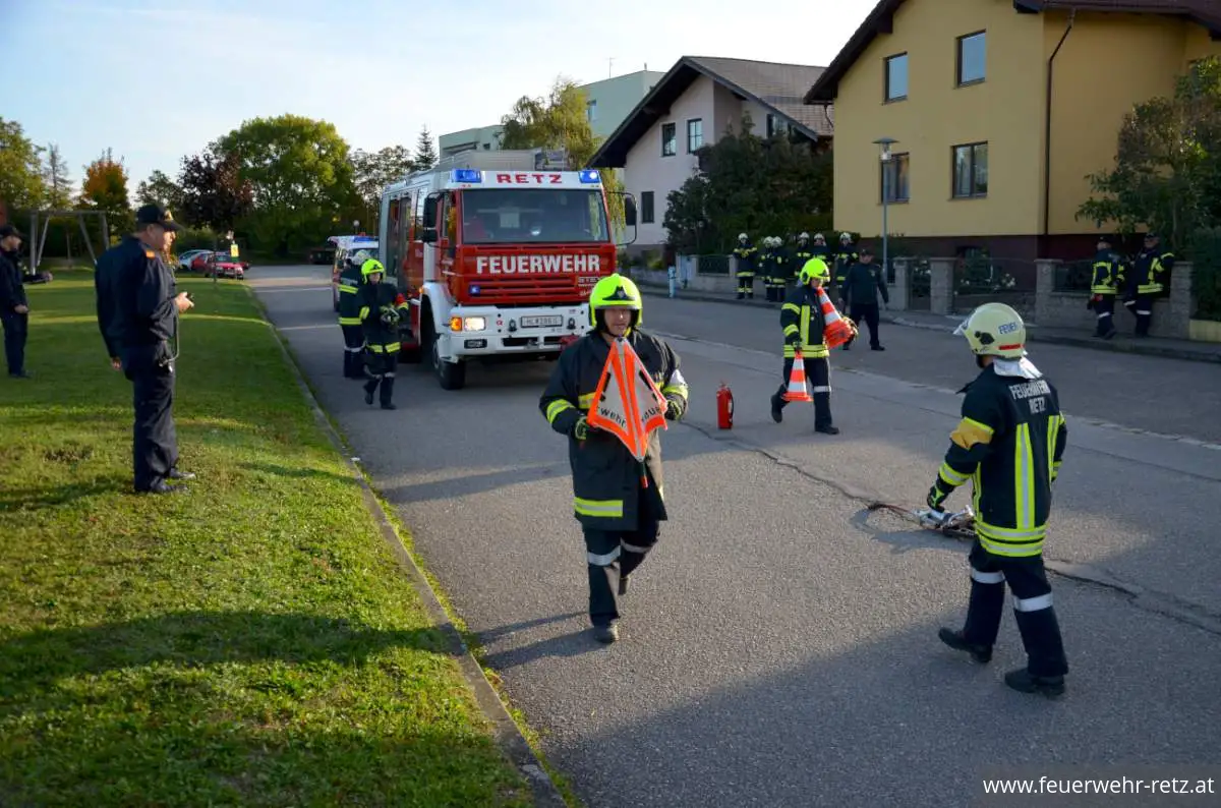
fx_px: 1117
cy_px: 404
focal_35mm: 33
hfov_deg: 57.3
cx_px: 610
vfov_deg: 39.8
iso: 400
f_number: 4
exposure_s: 1/1000
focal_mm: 22
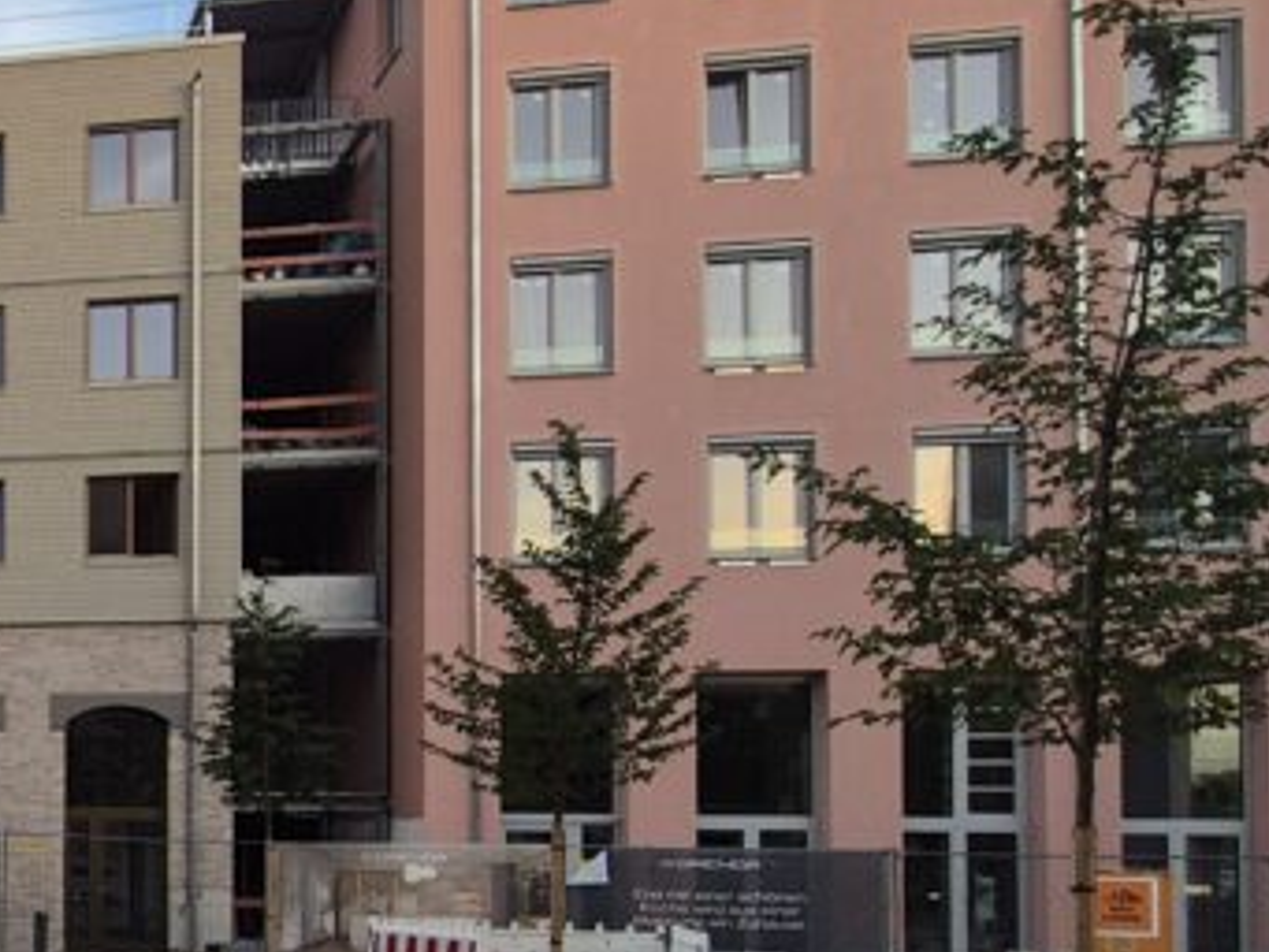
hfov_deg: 31.7
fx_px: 1430
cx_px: -506
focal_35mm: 39
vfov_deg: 35.4
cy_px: 792
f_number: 2.2
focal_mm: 2.2
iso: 50
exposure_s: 1/107
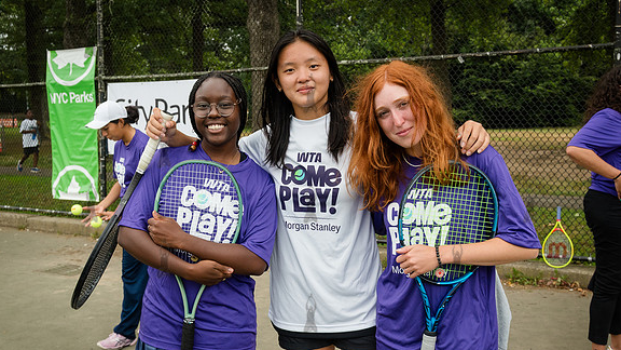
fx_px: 642
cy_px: 190
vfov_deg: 30.4
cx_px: 316
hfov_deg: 51.6
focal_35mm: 39
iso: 1000
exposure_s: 1/640
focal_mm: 31
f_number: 5
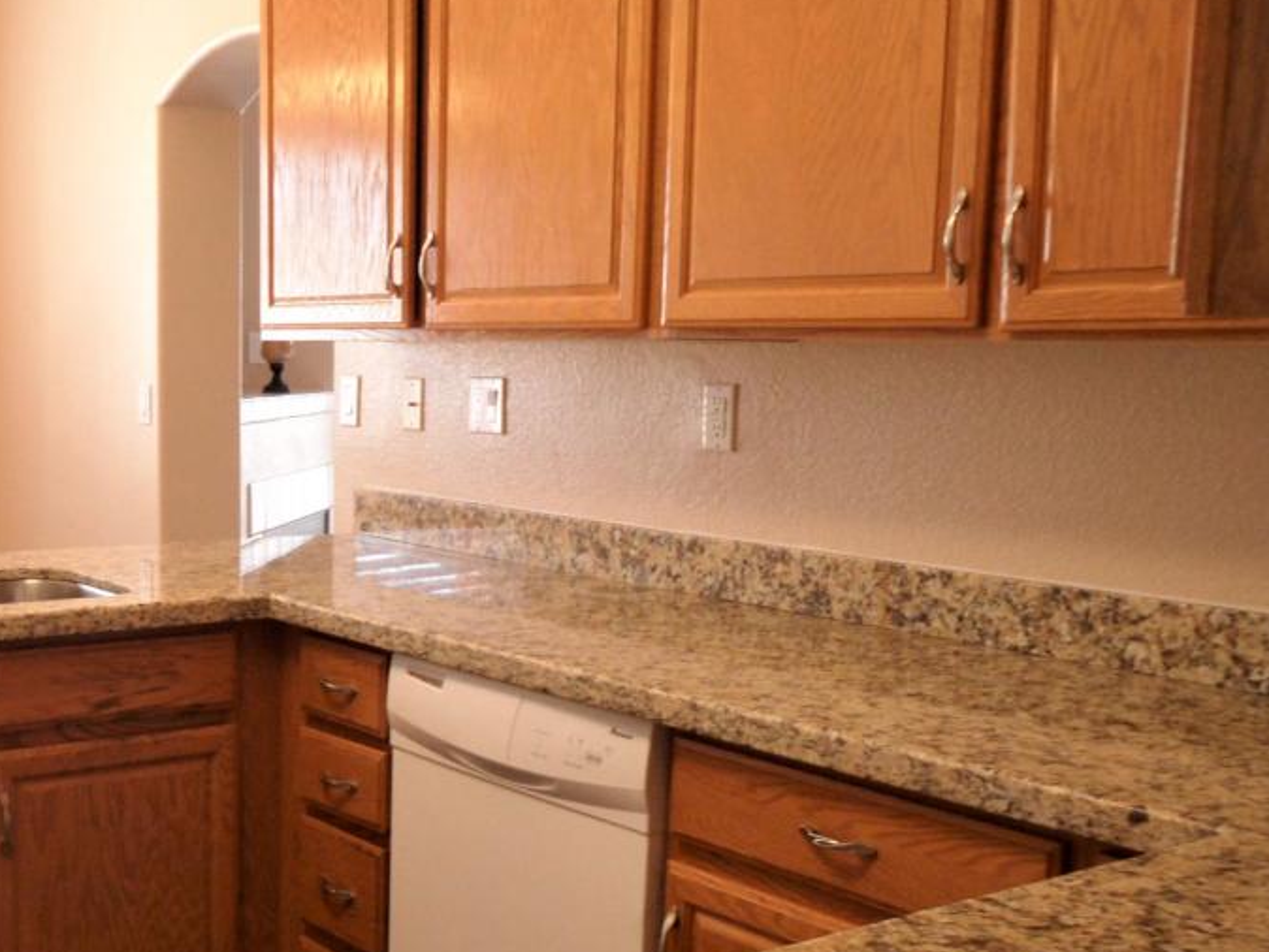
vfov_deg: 35.1
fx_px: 1504
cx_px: 380
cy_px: 559
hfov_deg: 44.8
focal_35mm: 41
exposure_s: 1/15
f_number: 3.5
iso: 200
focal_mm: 4.9
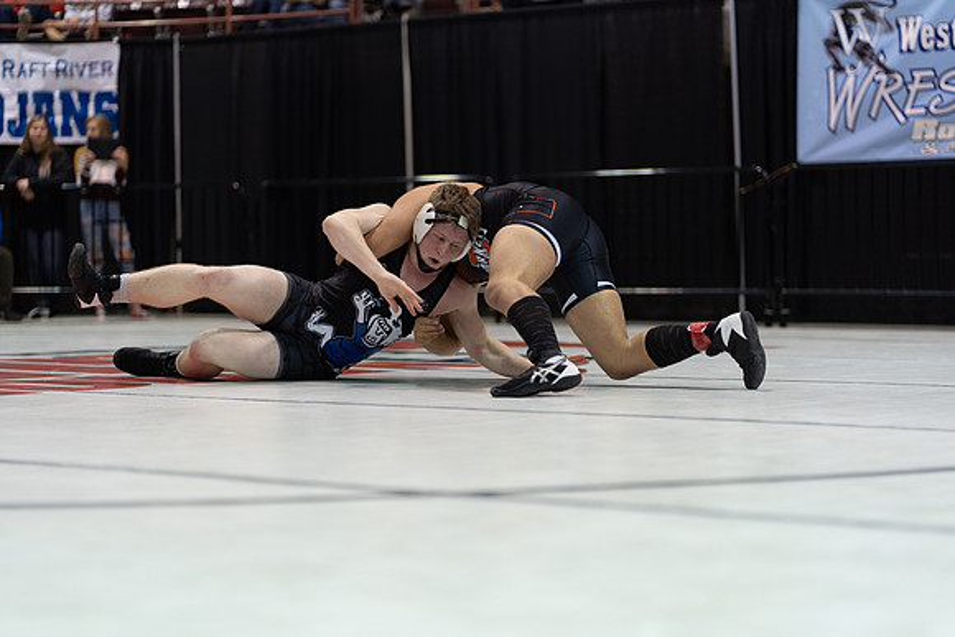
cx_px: 478
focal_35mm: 85
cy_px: 318
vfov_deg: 16.1
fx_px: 2255
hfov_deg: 23.9
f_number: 1.8
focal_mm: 85
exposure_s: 1/500
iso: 1250
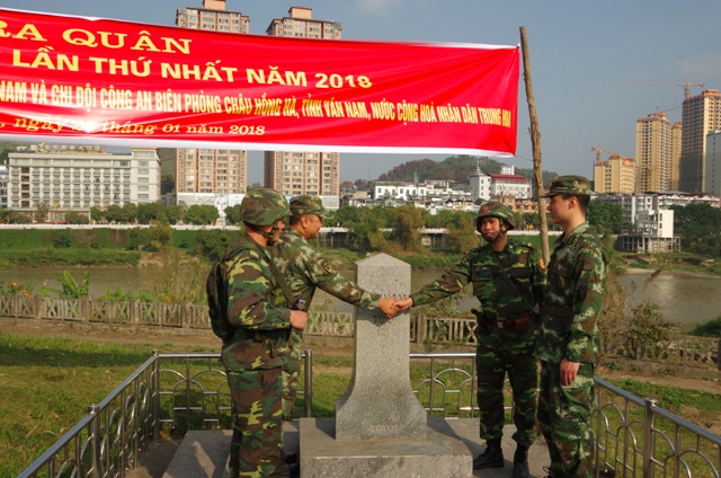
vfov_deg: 42.2
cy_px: 239
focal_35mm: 31
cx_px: 360
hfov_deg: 60.4
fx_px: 620
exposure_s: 1/1250
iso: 800
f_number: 10
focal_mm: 21
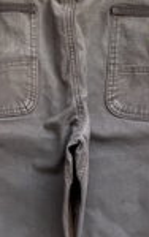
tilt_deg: -88.2
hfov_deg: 13.4
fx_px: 636
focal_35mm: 98
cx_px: 76
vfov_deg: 19.9
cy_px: 282
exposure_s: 1/93
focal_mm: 5.96
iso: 125
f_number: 1.6
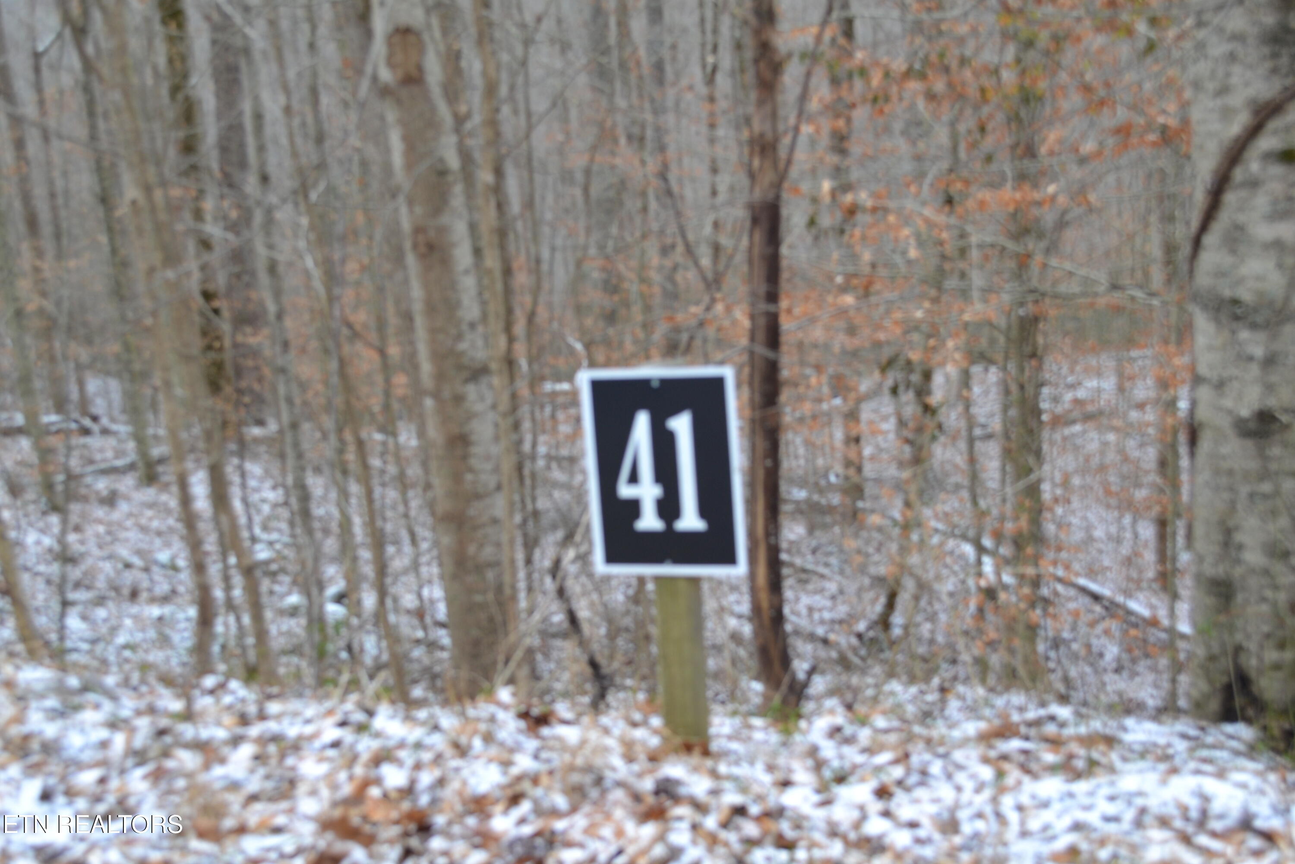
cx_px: 648
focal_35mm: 45
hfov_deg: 43.6
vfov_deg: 29.9
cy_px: 432
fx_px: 1619
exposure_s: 1/125
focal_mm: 30
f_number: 5.6
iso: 250
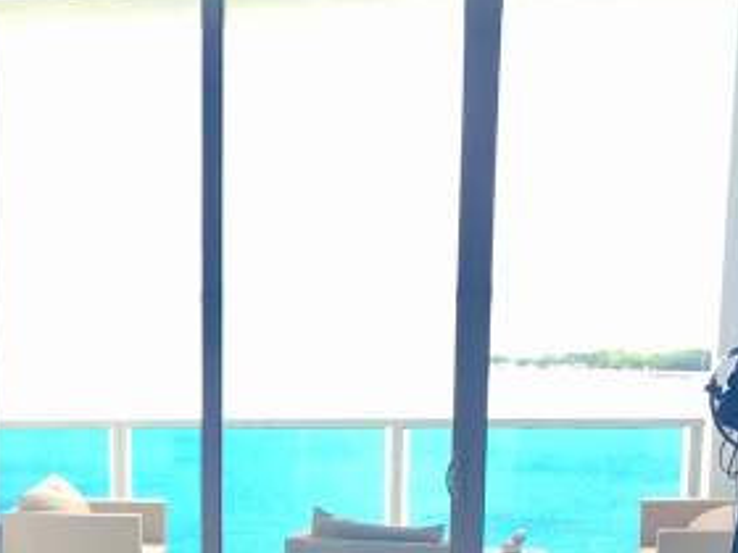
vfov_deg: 17.1
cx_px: 69
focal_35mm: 83
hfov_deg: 22.9
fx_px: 1770
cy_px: 629
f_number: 2.2
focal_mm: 4.15
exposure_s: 1/150
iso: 25
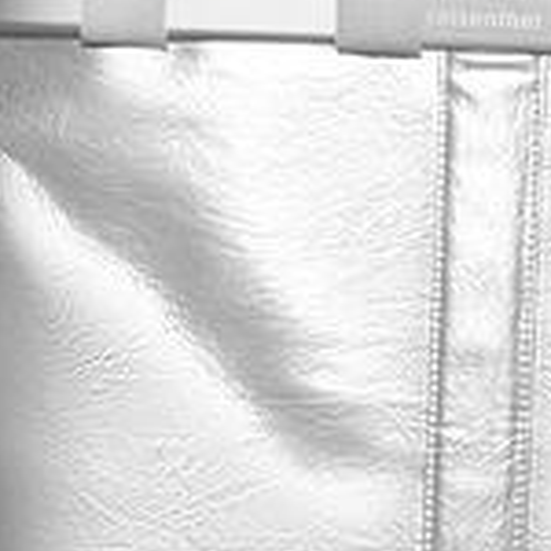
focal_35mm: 255
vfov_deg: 6.7
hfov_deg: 6.8
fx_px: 4592
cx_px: 606
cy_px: -468
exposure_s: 1/200
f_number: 8
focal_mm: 52
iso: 1250
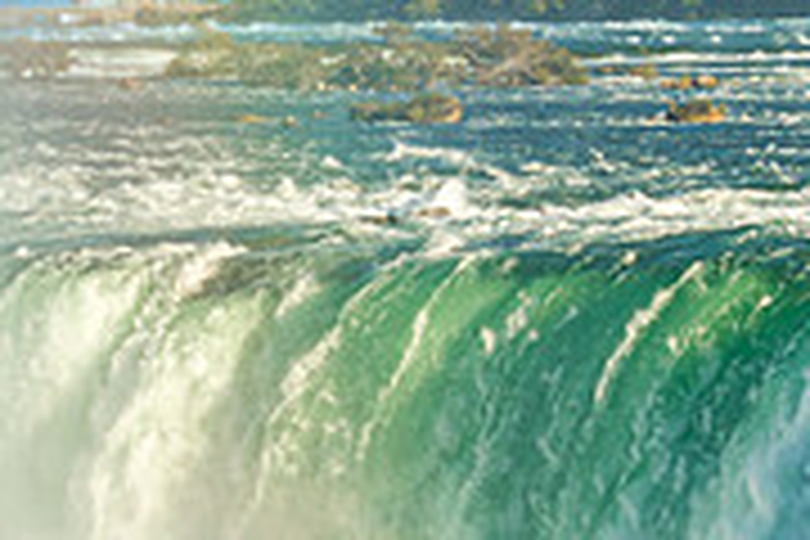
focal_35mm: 328
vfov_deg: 4.2
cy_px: 583
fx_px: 7379
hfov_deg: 6.2
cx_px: 1044
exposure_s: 1/200
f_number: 5.6
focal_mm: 68
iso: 100
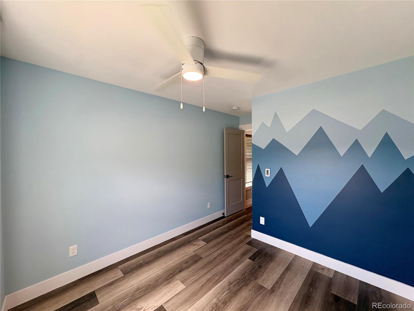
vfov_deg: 85.7
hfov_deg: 102.1
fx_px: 167
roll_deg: +1.1
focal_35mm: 14
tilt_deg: -0.6
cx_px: 207
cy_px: 156
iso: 125
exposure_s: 1/120
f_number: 2.2
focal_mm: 2.22
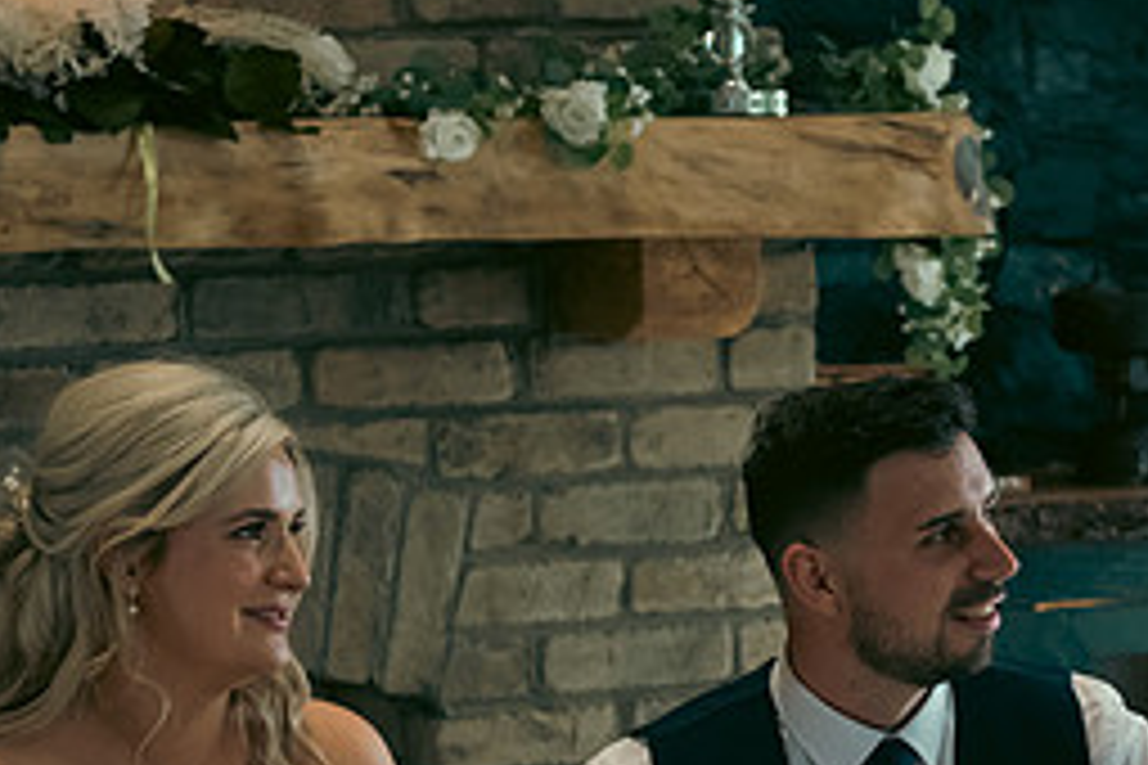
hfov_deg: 12.9
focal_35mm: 159
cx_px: 671
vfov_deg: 8.6
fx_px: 5070
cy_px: 727
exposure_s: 1/160
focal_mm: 70
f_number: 3.5
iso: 1000
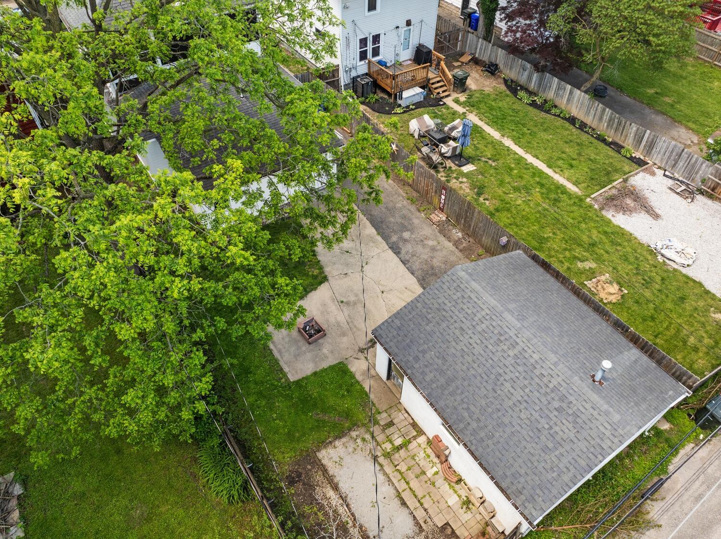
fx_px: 500
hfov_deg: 71.6
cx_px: 360
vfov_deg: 56.8
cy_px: 270
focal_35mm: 24
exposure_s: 1/40
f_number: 2.8
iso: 100
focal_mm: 12.29
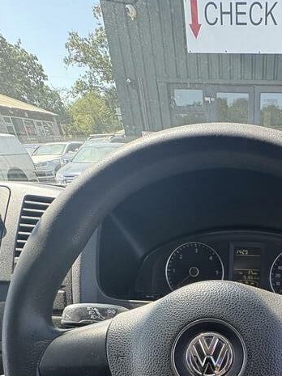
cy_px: 358
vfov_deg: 54.2
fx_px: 294
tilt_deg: -29.8
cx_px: 260
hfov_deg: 45.8
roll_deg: -2.0
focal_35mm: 27
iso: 80
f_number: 2.2
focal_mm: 2.22
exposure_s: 1/141
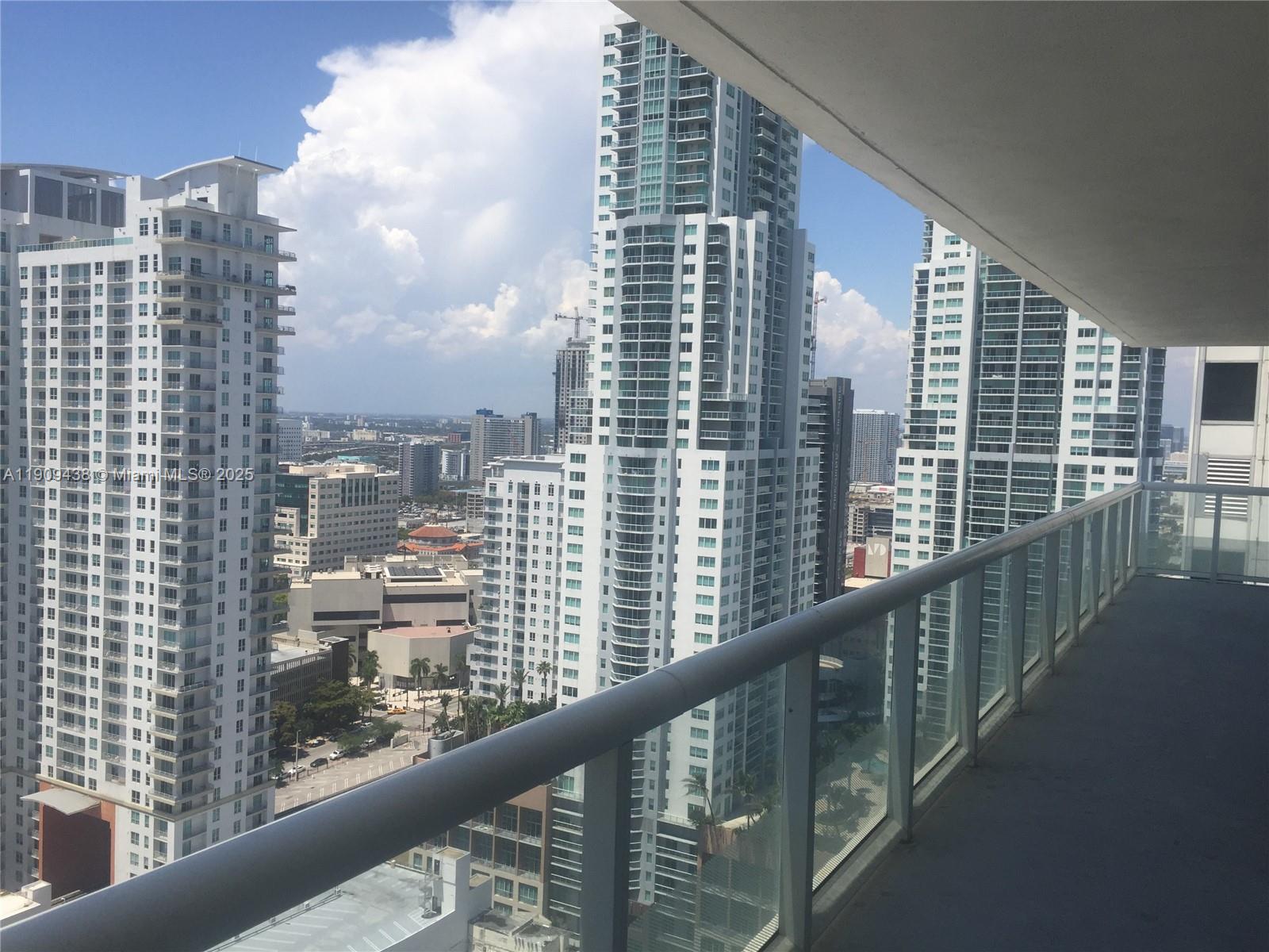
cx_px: 634
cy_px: 476
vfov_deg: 48.2
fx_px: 1063
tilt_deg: -3.7
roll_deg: -2.3
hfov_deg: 61.7
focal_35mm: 29
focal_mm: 4.15
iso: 32
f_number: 2.2
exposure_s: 1/3300
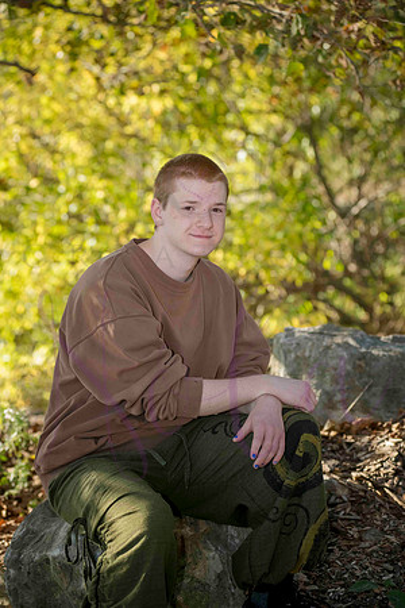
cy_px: 304
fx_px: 1552
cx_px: 202
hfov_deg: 14.9
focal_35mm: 92
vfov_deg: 22.1
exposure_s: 1/640
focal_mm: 92
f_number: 4
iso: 400
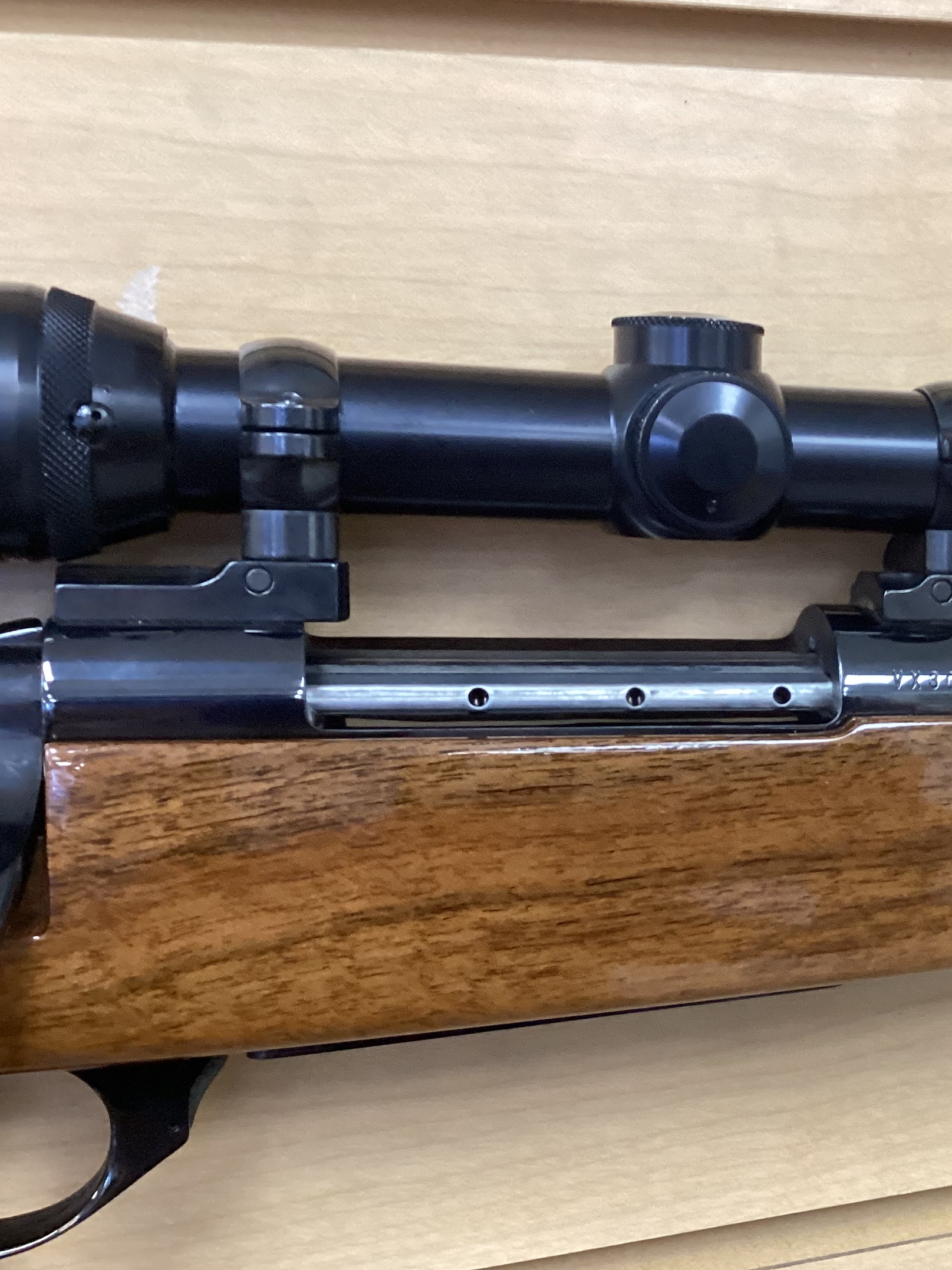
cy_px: 711
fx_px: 1723
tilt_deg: -6.6
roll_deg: +1.6
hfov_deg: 29.2
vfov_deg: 40.4
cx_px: 918
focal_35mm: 47
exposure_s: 1/60
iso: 320
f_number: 2.4
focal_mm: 3.3
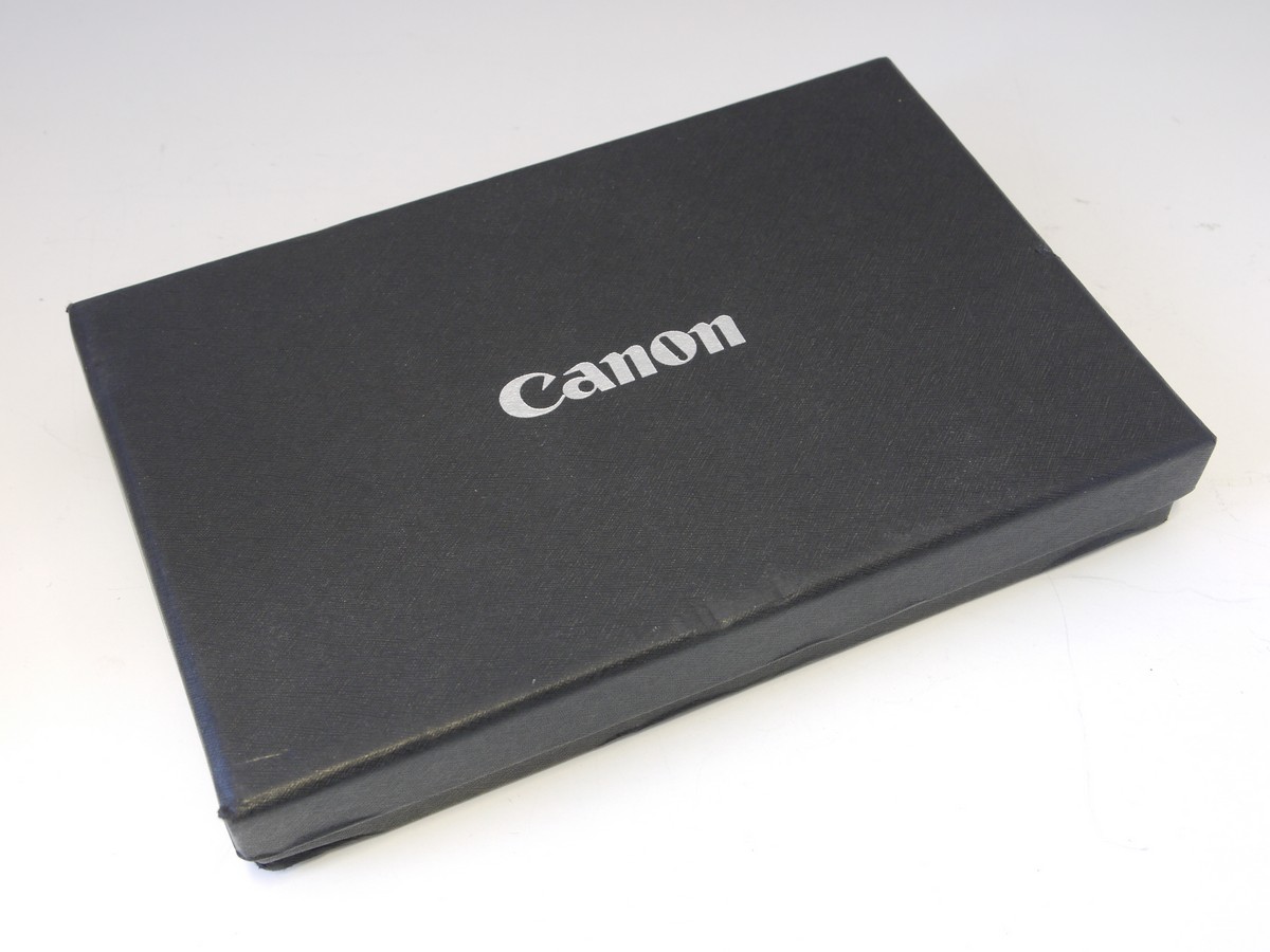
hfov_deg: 39.7
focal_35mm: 48
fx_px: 1761
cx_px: 635
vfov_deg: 30.3
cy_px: 476
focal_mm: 24
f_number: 8
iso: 400
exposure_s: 1/8
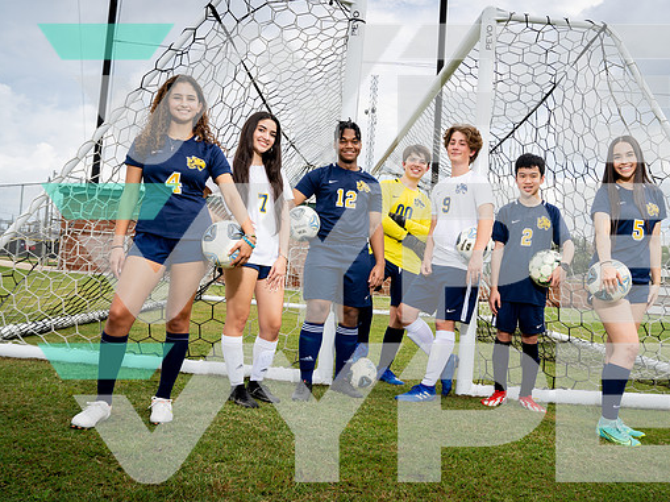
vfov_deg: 41.7
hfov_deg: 53.8
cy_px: 254
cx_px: 376
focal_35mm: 34
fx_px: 658
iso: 100
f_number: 8
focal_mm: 31
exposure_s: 1/250
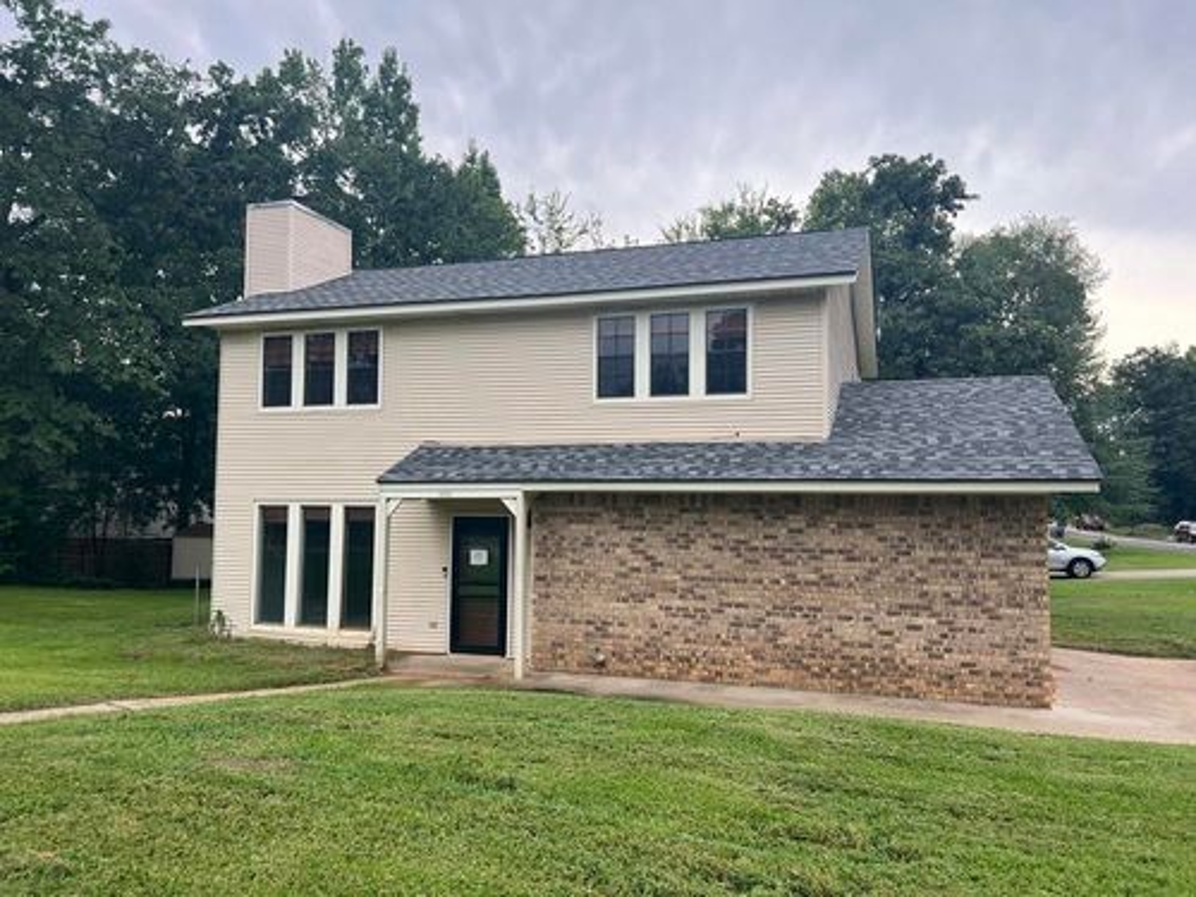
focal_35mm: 26
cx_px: 598
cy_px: 448
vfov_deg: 53.1
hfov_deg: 67.3
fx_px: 898
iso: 50
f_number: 1.5
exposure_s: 1/434
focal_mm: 5.7
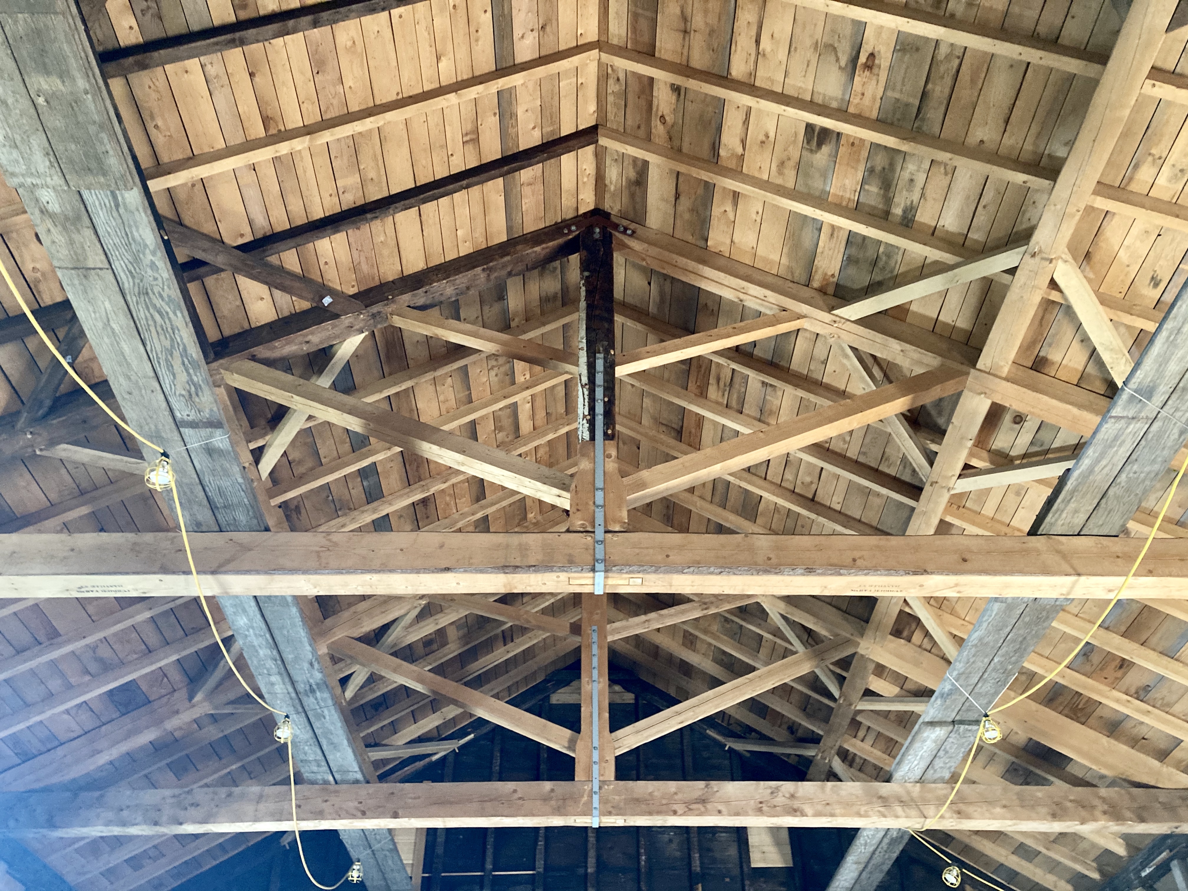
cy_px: 446
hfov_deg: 63.4
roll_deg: +0.3
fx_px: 961
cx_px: 594
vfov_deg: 49.7
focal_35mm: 28
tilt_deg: +42.9
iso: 400
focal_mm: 3.99
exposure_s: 1/30
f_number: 1.8
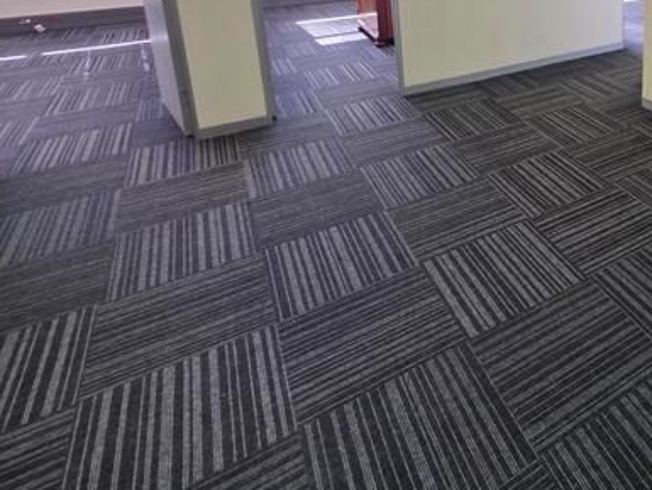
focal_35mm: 27
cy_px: 8
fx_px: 509
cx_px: 628
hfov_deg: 53.7
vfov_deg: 44.3
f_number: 1.9
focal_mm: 2.2
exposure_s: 1/100
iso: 125
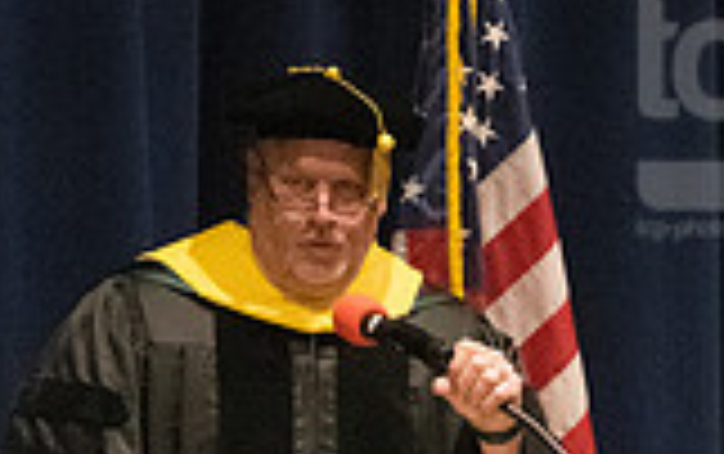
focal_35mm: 788
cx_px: 250
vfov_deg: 1.7
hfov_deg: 2.7
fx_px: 15565
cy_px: 593
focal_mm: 185
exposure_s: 1/250
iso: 8000
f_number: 4.5
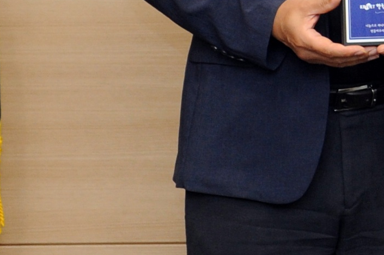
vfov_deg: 7.6
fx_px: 1897
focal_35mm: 178
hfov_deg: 10.5
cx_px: 789
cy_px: -137
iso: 1000
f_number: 4.5
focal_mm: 42
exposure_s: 1/60
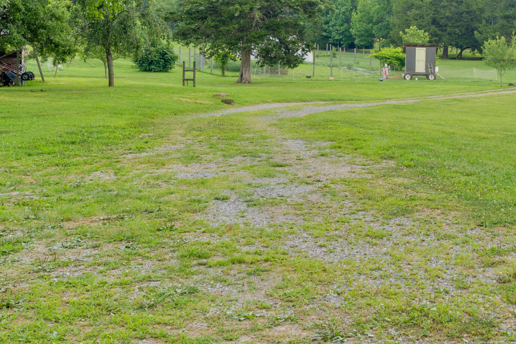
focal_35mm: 63
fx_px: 903
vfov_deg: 21.1
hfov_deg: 29.8
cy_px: 33
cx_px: 513
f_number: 7.1
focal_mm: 29
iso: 320
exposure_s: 1/80
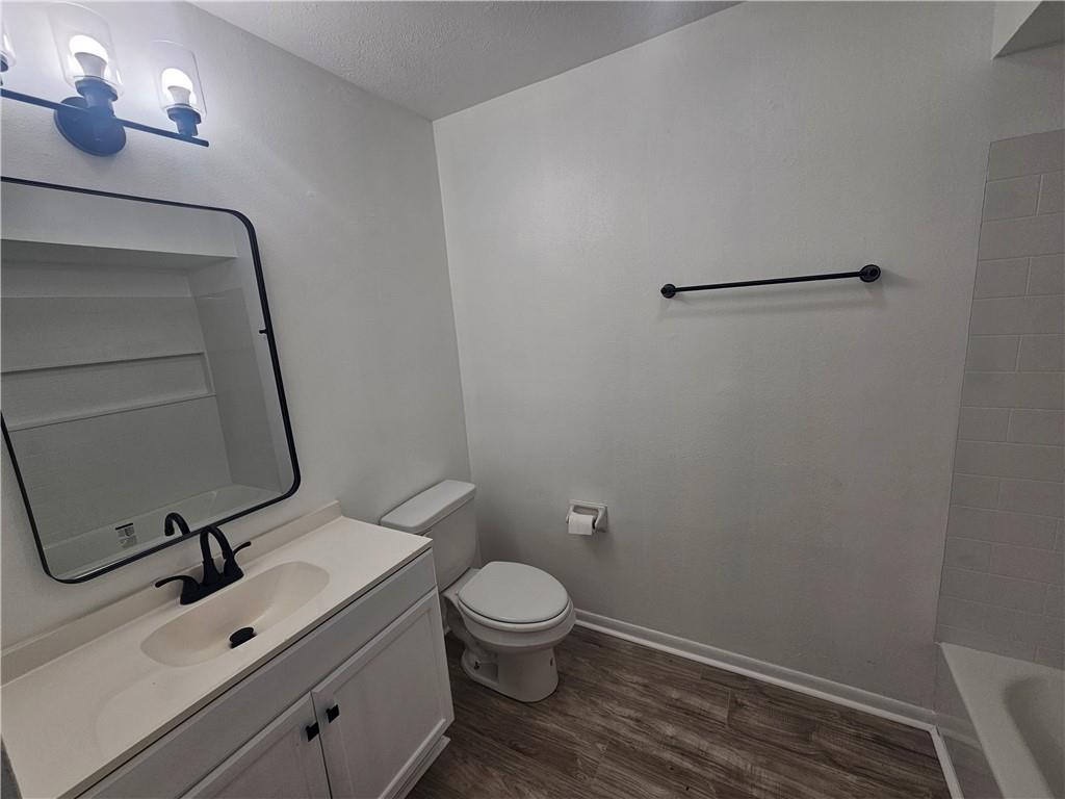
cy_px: 400
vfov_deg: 89.9
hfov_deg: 106.2
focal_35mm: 13
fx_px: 400
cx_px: 532
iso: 50
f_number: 2.2
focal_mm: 2.2
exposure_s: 1/120
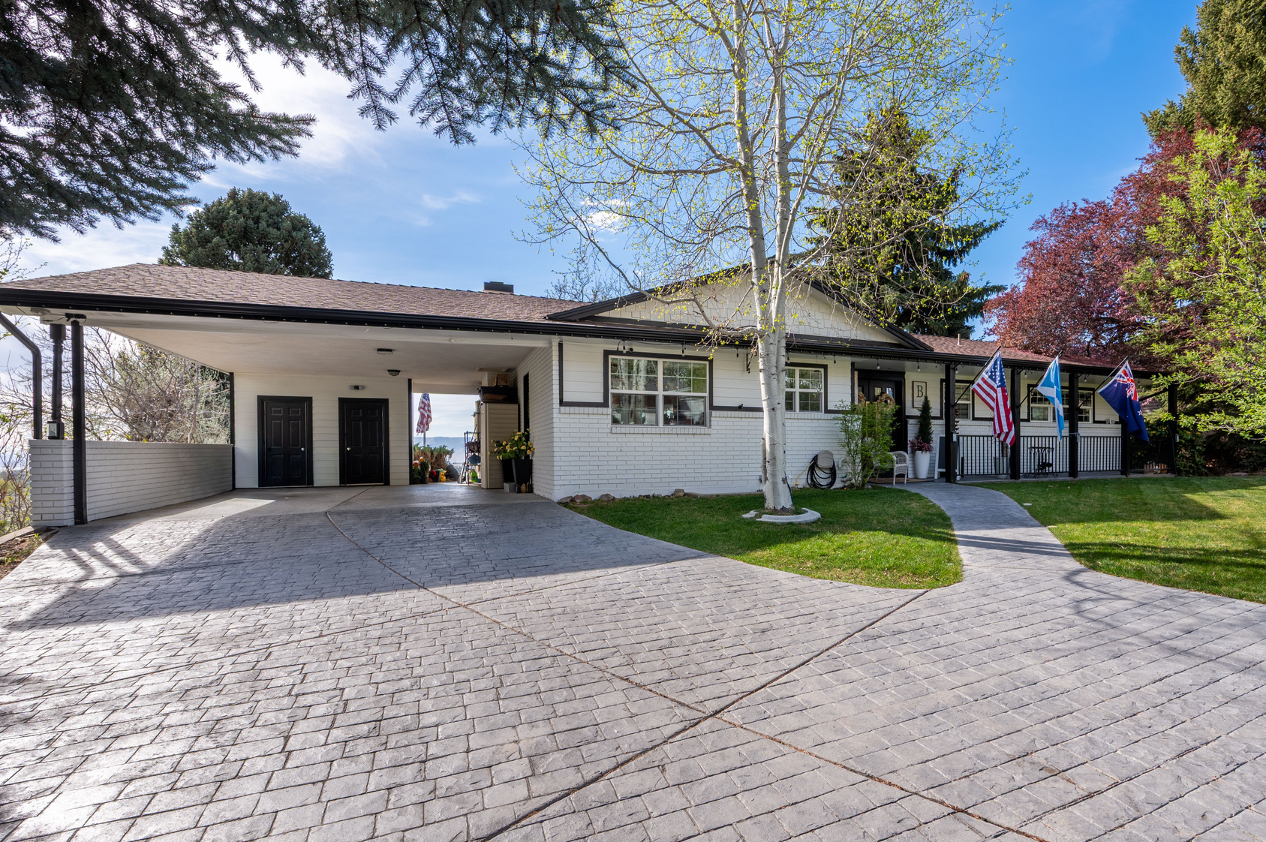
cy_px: 460
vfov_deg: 70.2
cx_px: 700
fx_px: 597
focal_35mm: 17
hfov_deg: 93.0
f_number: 10
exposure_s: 1/320
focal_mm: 14
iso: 100
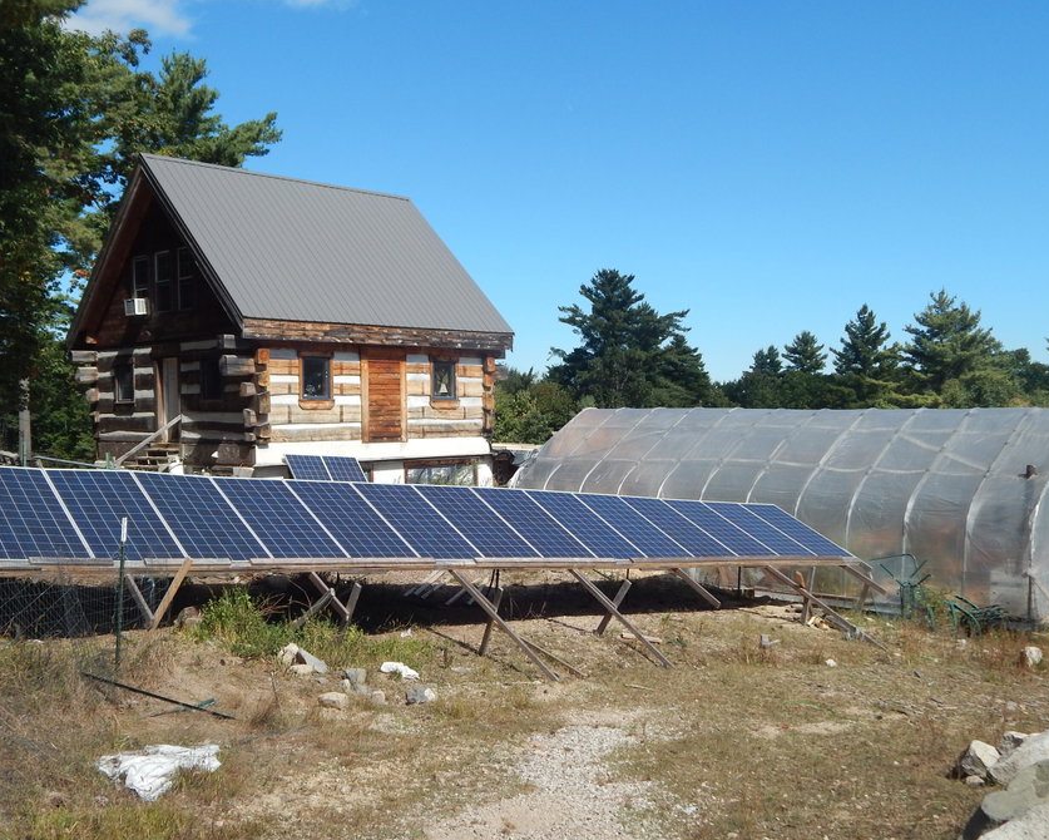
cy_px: 480
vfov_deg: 40.1
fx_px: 1149
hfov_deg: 49.0
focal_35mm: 37
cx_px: 480
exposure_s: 1/400
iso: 125
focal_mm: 5.6
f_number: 6.5
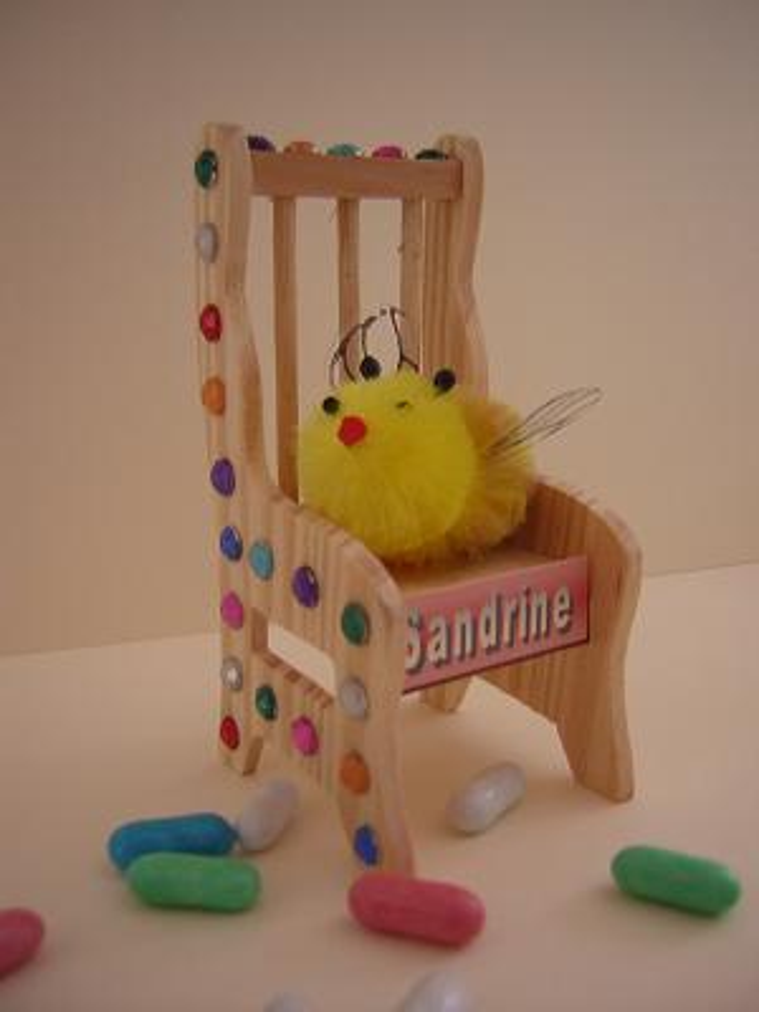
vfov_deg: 51.4
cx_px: 380
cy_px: 506
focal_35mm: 36
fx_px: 1052
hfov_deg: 39.7
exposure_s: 1/30
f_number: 2.6
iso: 50
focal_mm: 4.7
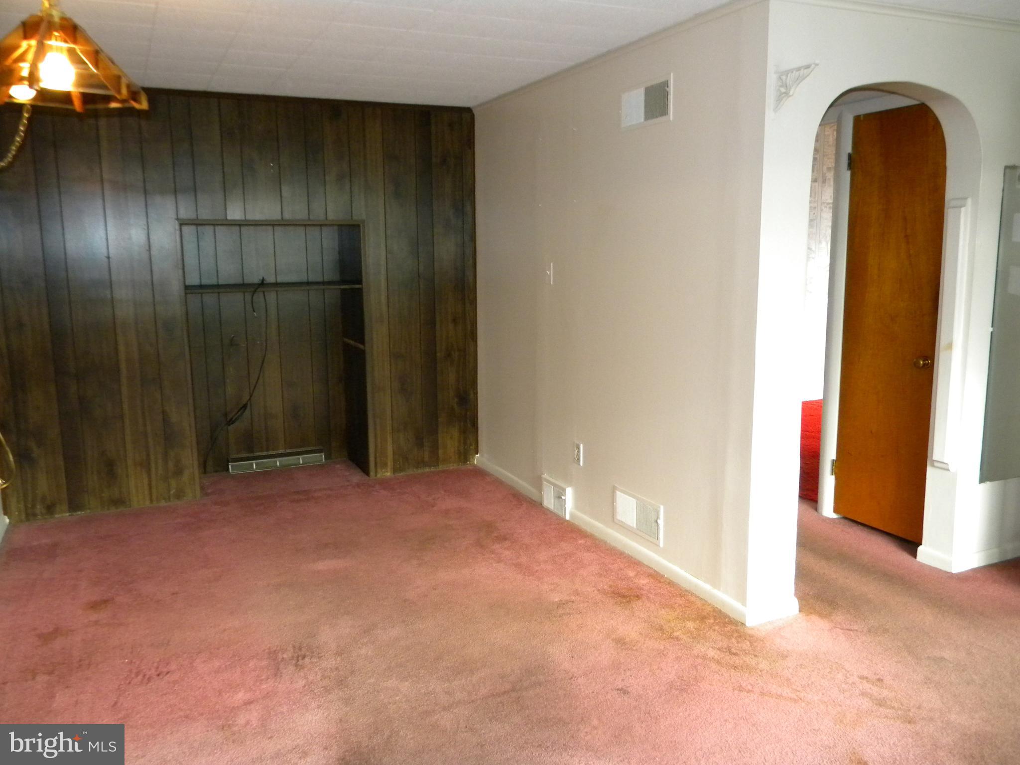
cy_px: 382
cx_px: 510
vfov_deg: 49.7
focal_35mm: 28
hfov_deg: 63.4
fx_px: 825
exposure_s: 1/28.4
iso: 400
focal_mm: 5
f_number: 3.5
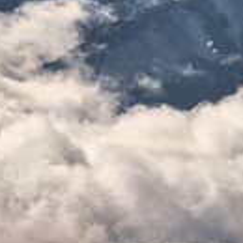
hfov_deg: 4.6
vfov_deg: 4.6
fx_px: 3042
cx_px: 333
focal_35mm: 383
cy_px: -27
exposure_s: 1/400
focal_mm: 70
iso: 100
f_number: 8
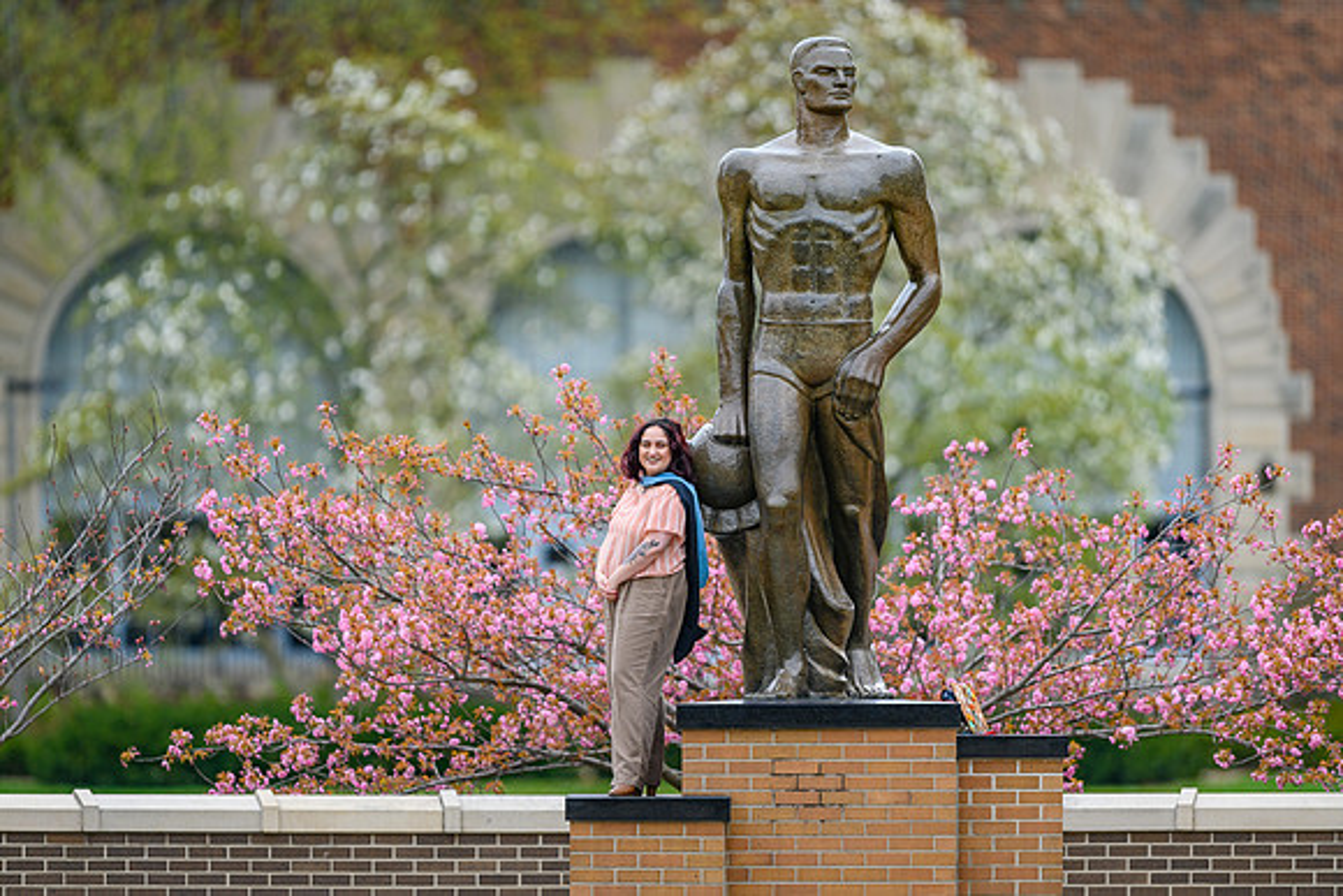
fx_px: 16006
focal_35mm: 429
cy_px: 426
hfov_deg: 4.8
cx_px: 624
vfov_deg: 3.2
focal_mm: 400
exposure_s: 1/1250
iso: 125
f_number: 2.8
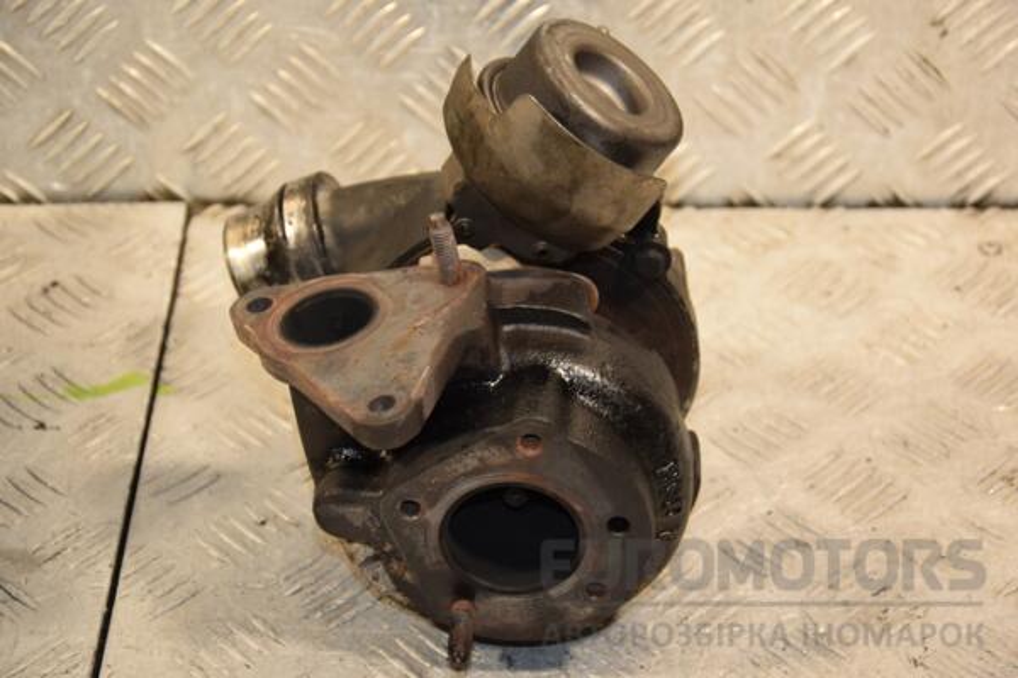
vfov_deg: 13.8
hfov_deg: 20.6
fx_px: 2799
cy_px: 339
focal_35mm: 99
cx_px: 509
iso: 800
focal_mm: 66
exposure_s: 1/160
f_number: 5.3
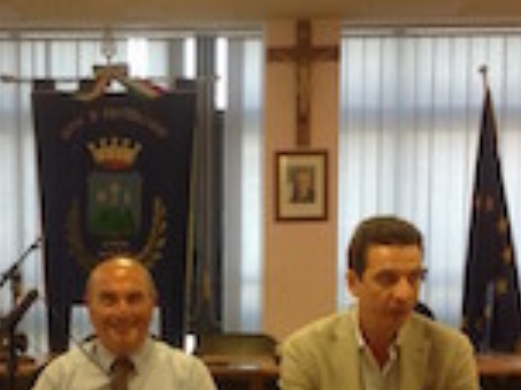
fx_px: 1399
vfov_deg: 15.6
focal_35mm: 93
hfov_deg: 21.0
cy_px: 395
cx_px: 152
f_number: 2.4
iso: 64
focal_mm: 4.28
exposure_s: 1/17
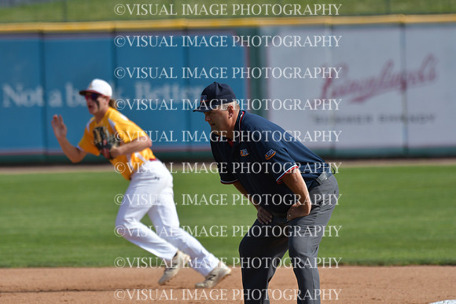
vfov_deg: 2.5
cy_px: 152
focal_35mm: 540
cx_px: 228
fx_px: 6841
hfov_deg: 3.8
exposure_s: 1/2000
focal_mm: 360
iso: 500
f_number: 5.6
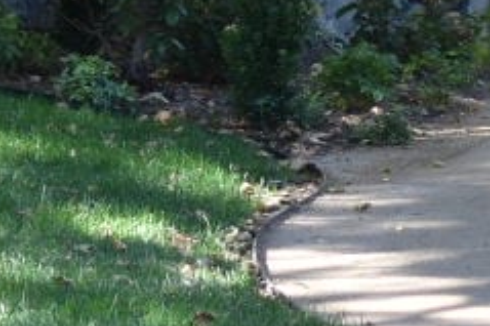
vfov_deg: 3.8
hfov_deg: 5.7
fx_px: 4847
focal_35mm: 356
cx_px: 822
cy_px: -57
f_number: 1.8
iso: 100
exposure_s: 1/200
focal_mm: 35
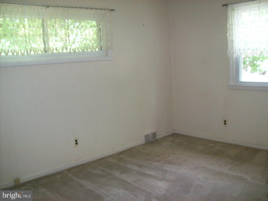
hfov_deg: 51.4
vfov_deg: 39.7
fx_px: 279
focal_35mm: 36
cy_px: 100
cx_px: 134
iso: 200
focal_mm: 6
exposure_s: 1/64
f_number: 2.7
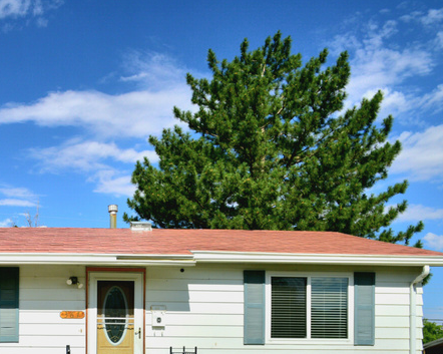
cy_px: 332
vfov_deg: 37.0
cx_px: 89
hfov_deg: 46.5
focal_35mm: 37
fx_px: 485
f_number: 7.1
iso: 400
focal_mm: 17
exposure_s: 1/10000
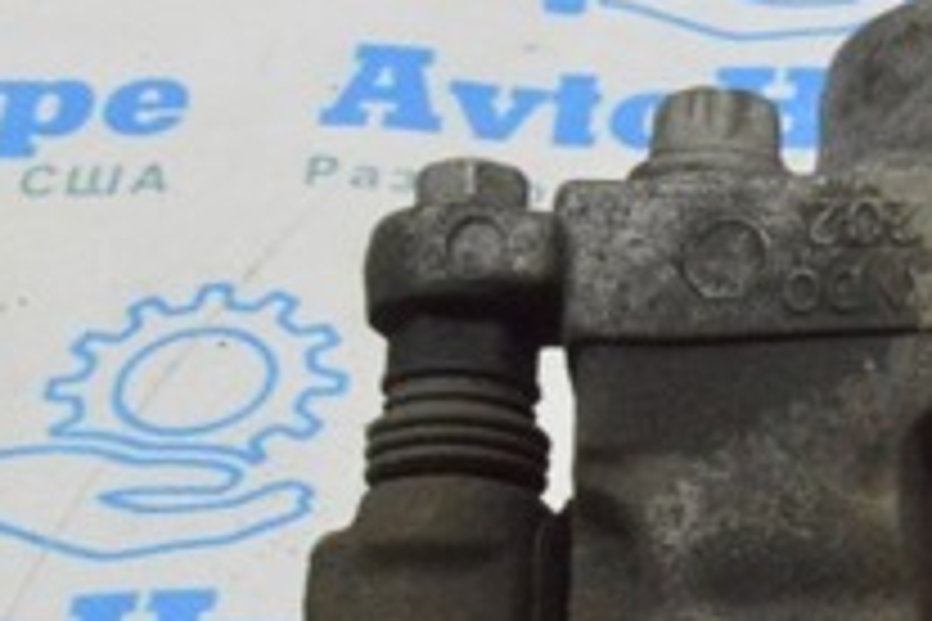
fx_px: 4556
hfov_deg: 11.4
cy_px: 583
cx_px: 1202
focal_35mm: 176
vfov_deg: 7.8
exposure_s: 1/20
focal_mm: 38
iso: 6400
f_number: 20
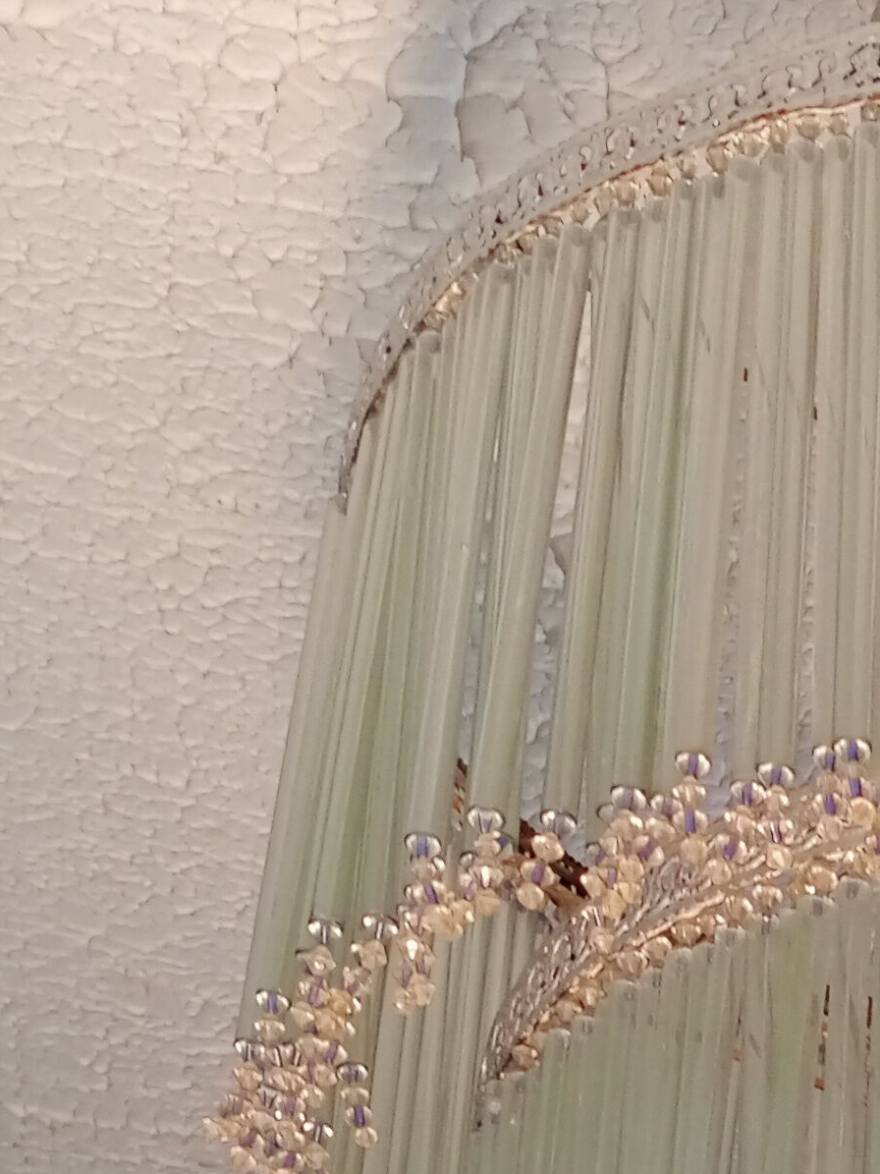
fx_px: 3255
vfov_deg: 18.2
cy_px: 1772
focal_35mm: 96
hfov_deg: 14.5
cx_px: 1279
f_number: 1.8
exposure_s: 1/100
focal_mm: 4.05
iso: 128
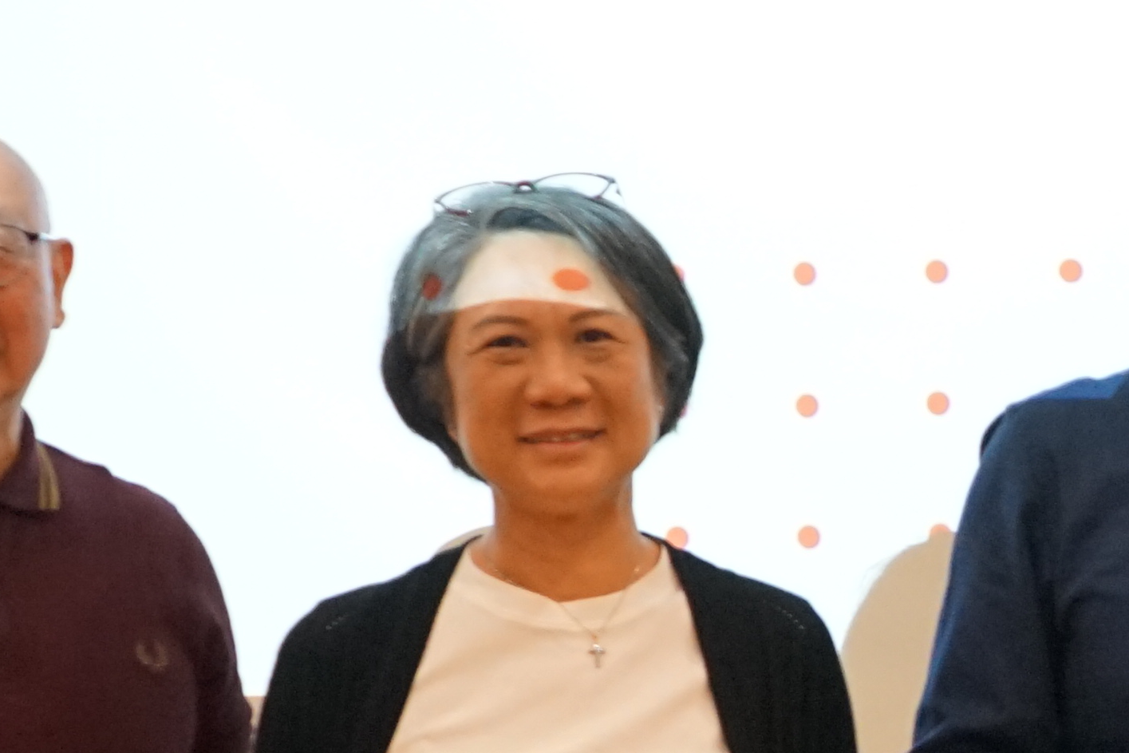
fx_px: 3857
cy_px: 682
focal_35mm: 123
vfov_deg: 11.1
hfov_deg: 15.6
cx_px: 1592
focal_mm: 29
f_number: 4
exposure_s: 1/160
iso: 3200
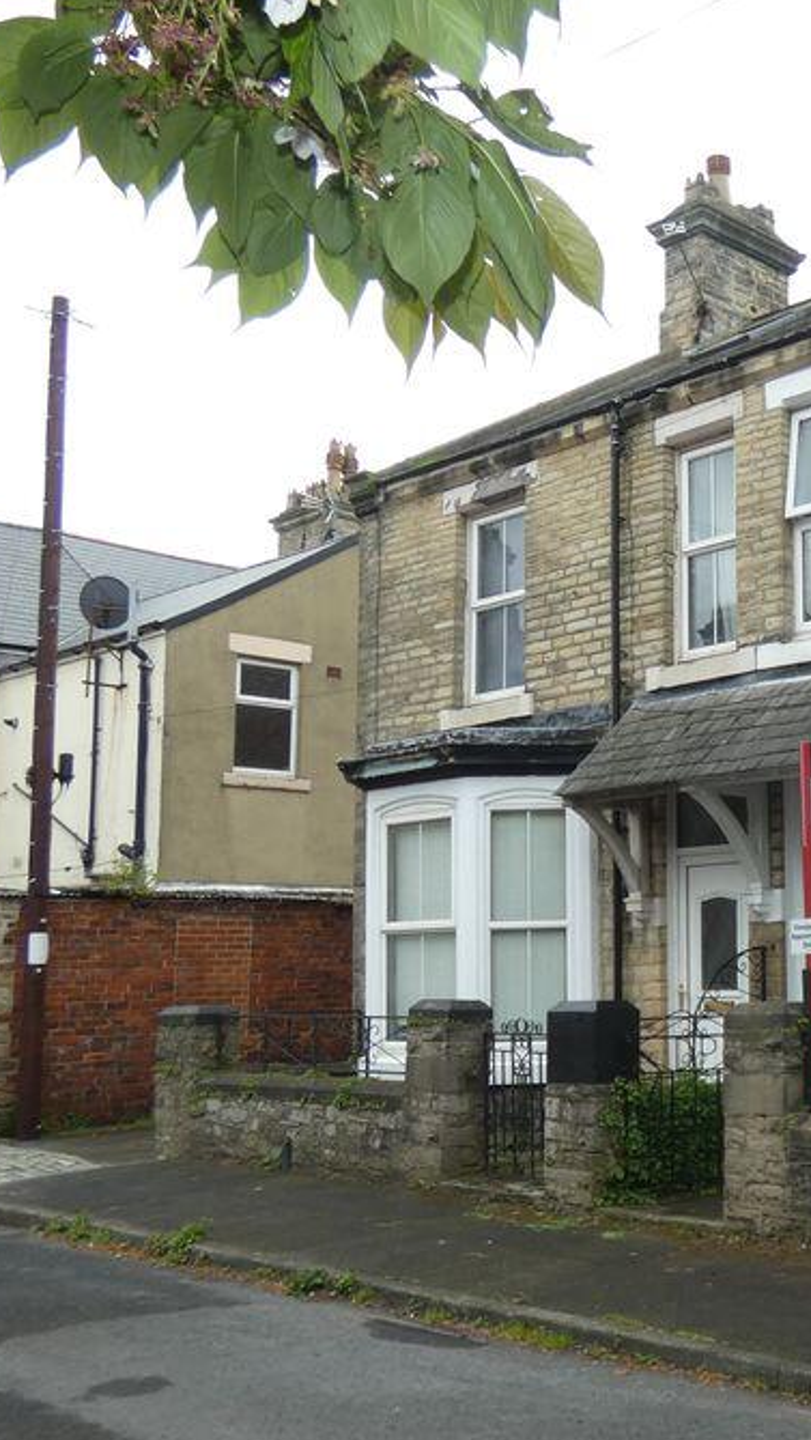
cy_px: 768
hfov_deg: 27.8
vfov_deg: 50.4
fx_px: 1527
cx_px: 833
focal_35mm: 40
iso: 80
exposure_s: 1/160
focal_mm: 4.3
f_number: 3
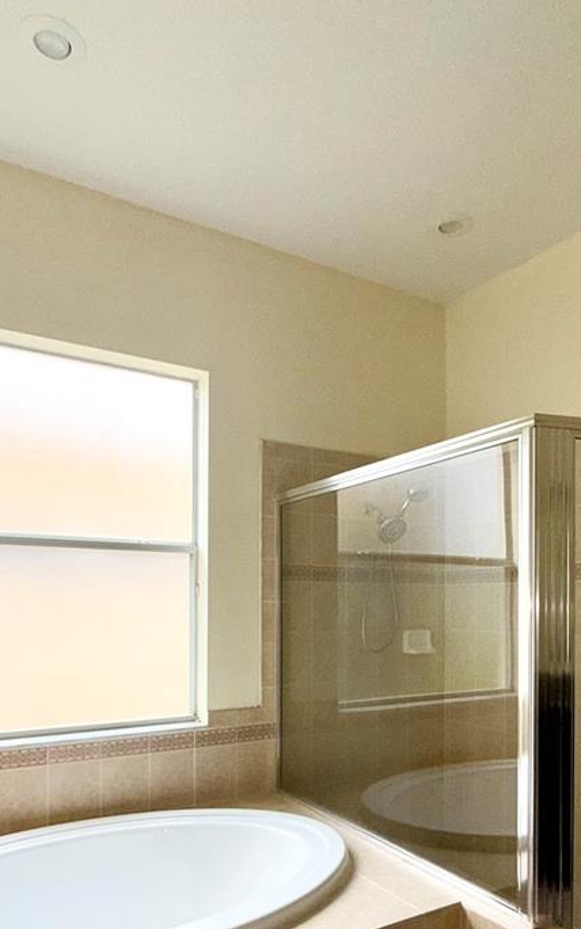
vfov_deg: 68.6
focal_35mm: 26
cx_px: 318
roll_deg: -1.2
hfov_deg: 47.5
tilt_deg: +0.1
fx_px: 659
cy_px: 612
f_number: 2.2
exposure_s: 1/122
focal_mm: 2.22
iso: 25
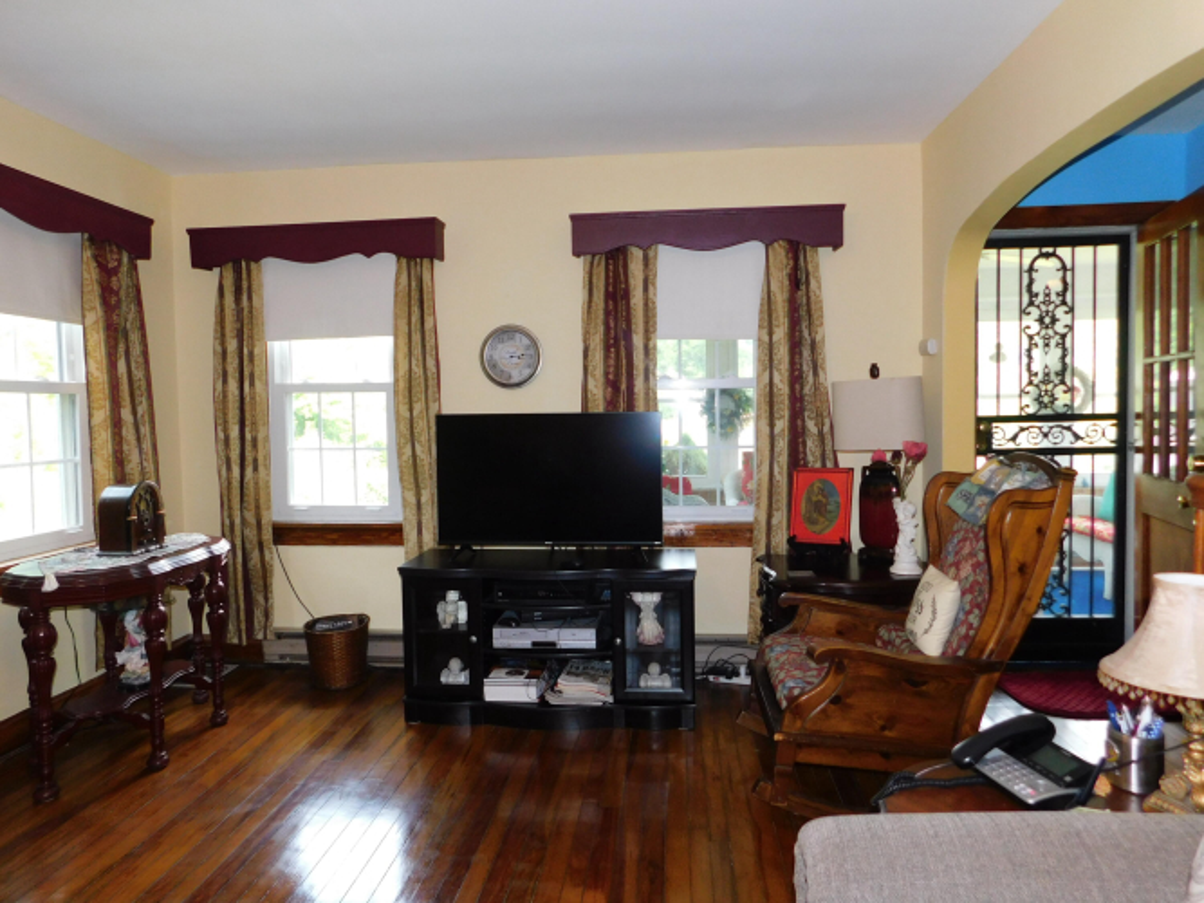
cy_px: 452
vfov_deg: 58.9
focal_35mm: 23
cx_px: 602
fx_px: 800
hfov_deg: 73.9
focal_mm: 4
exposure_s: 1/30
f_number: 3
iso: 200
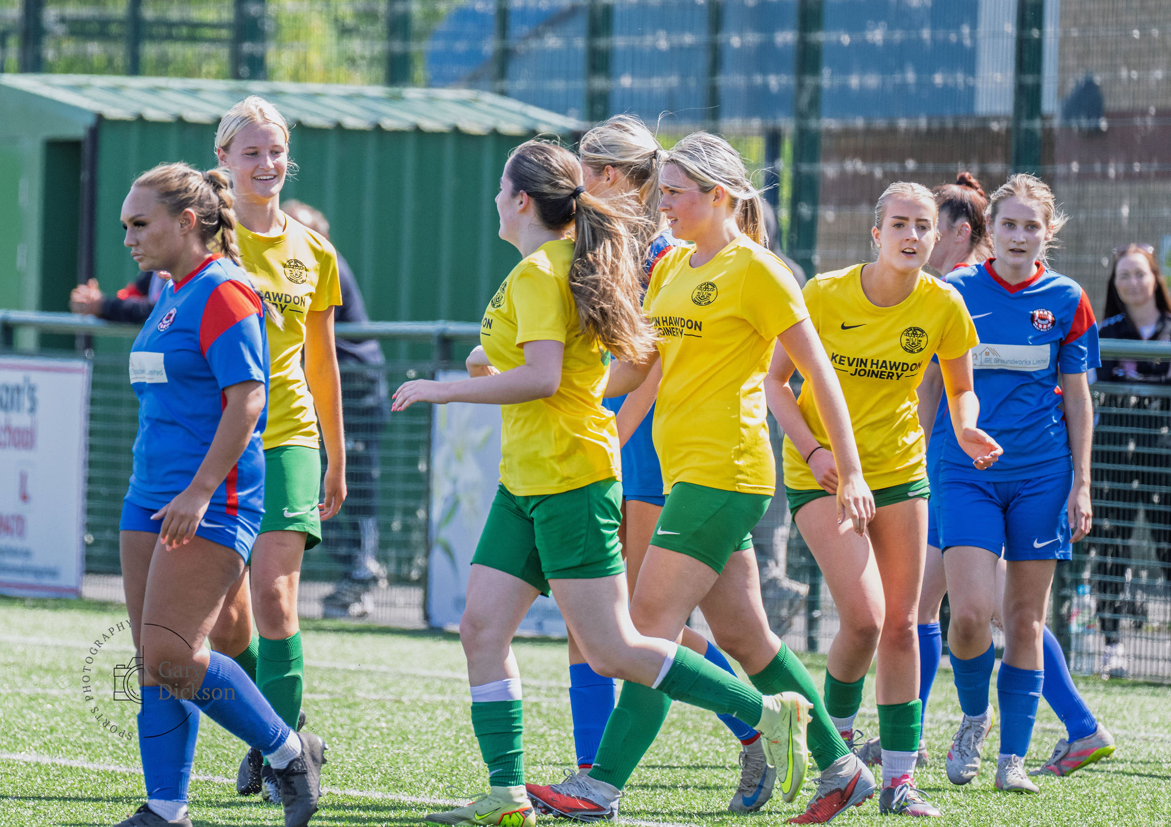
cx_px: 483
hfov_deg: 4.6
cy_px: 244
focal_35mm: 439
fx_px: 14557
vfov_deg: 3.3
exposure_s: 1/1000
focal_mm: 300
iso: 1000
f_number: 5.3
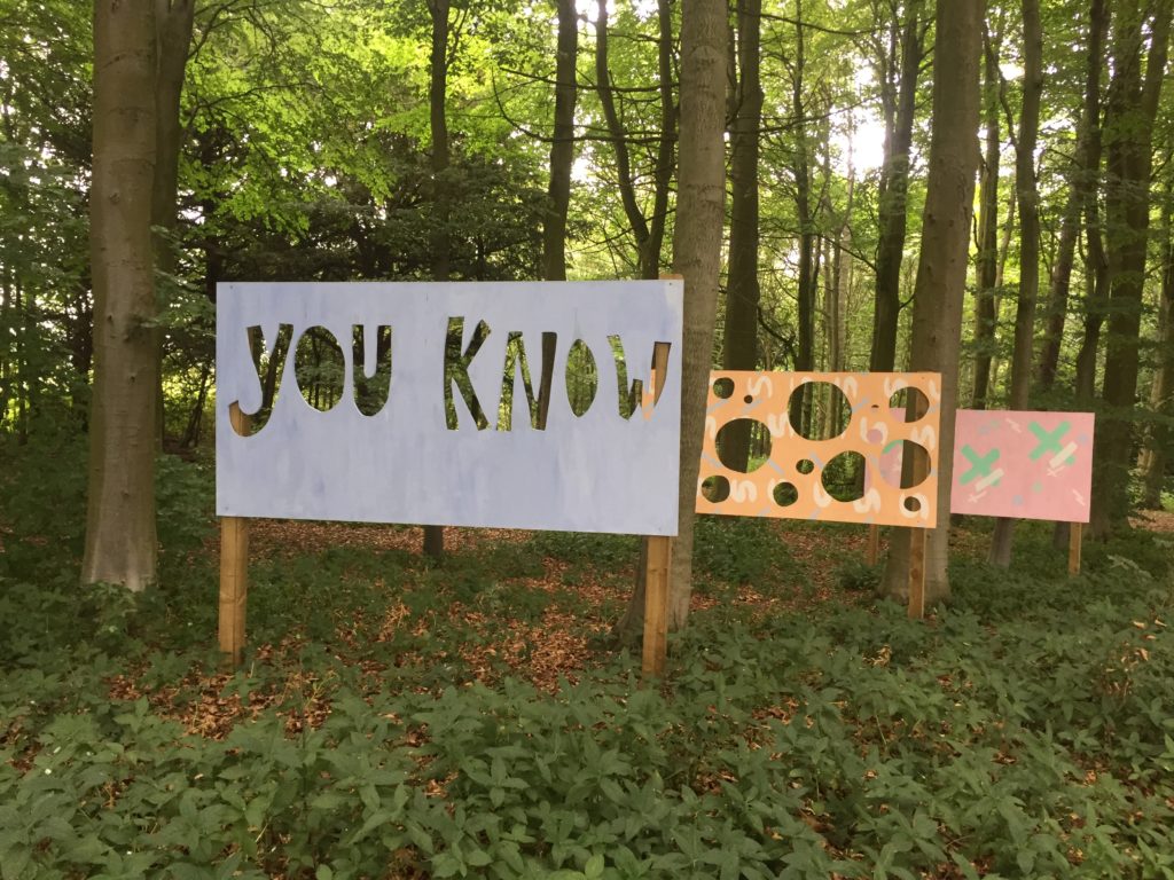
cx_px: 587
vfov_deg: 48.2
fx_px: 984
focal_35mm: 29
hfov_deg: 61.7
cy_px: 440
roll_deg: -1.2
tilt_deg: -1.8
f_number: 2.2
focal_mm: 4.15
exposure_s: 1/33
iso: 64
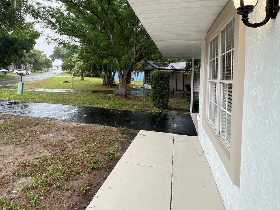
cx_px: 127
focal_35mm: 21
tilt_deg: +0.2
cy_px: 73
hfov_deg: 78.8
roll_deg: -2.0
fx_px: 170
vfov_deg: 62.2
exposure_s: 1/120
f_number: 1.8
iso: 100
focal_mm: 1.57
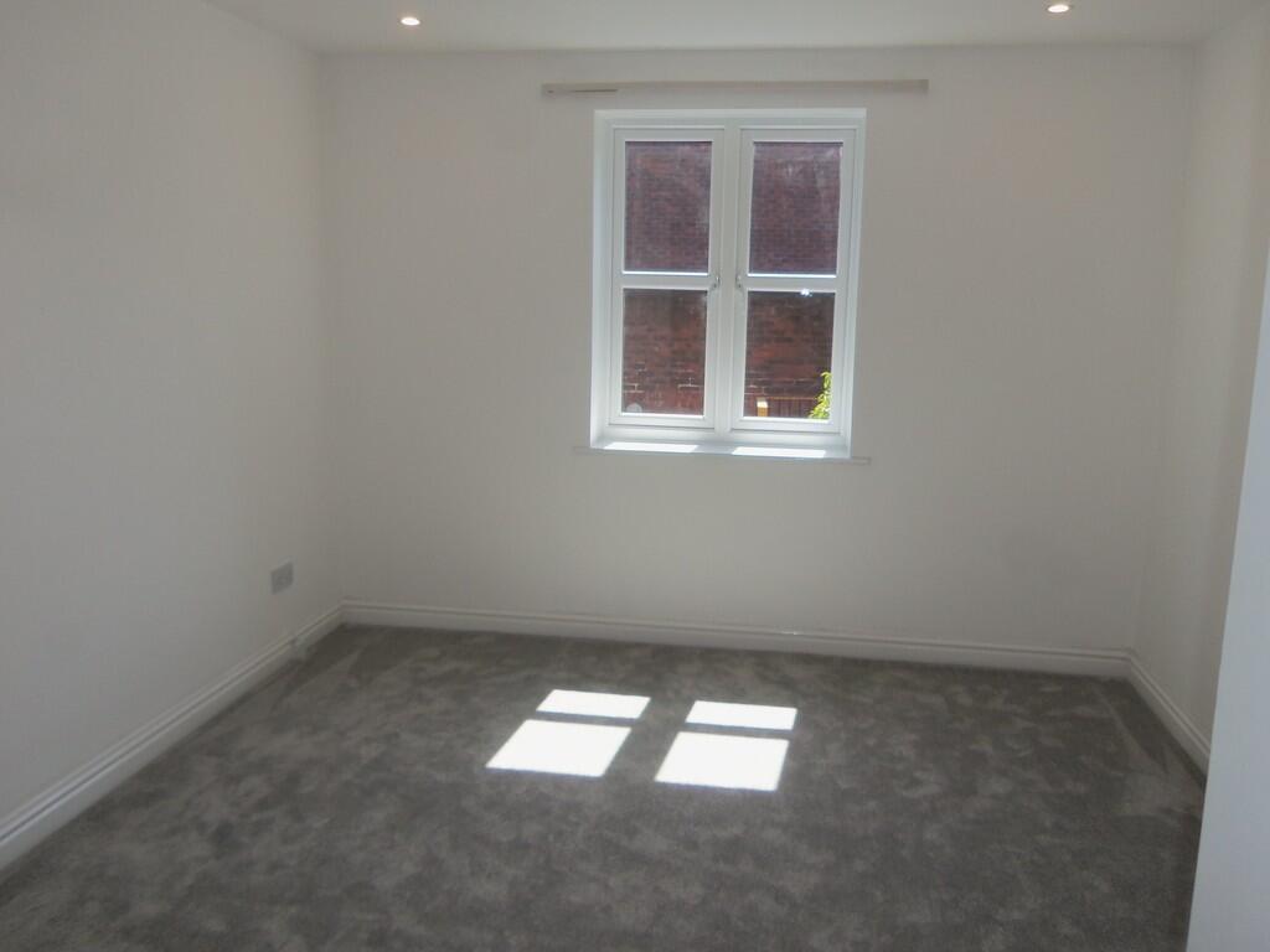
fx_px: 1027
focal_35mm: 28
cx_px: 635
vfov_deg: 49.7
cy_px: 476
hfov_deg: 63.4
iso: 64
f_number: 3.9
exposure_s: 1/125
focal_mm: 5.1
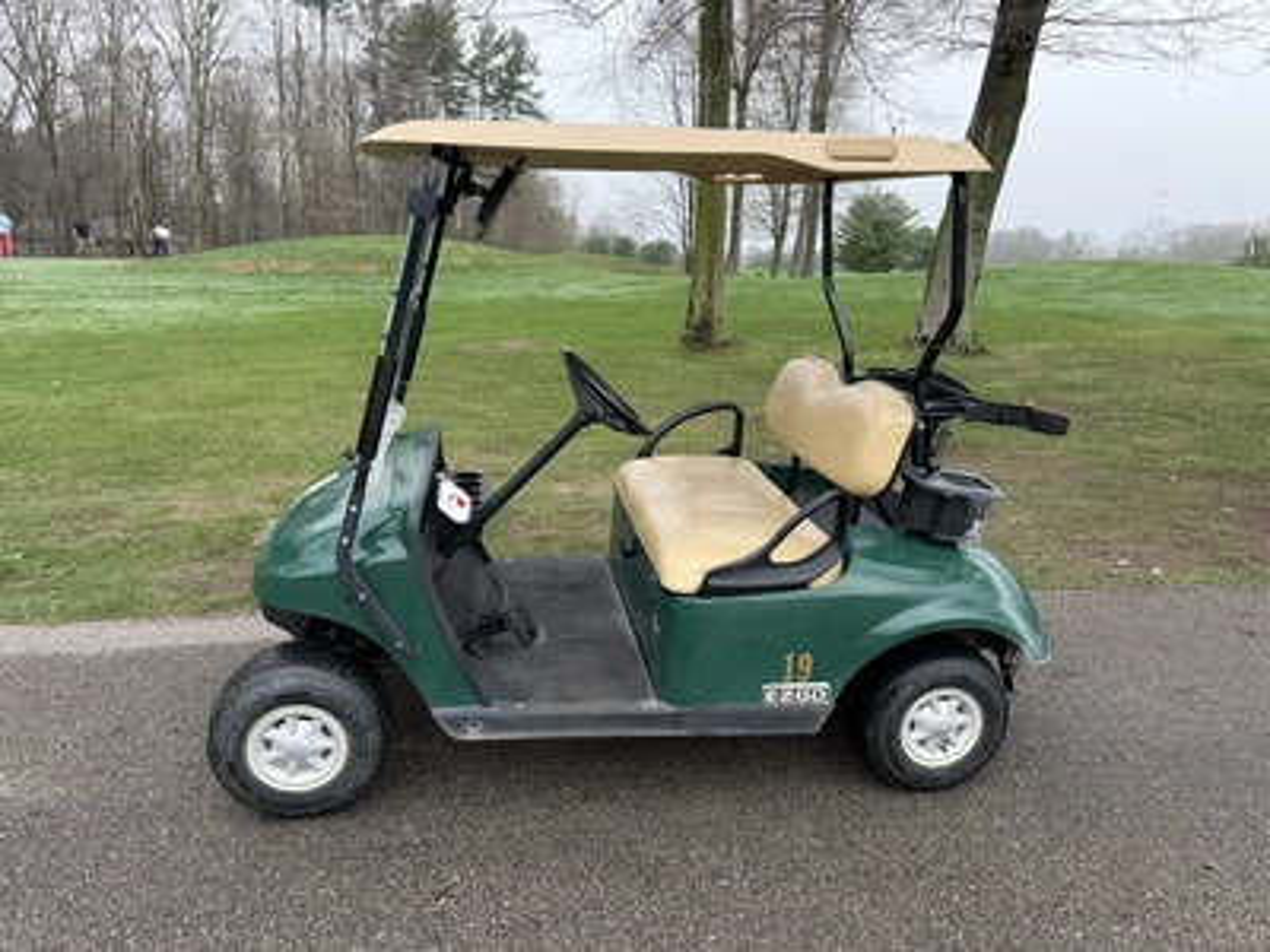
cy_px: 476
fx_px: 881
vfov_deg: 56.8
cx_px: 635
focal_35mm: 24
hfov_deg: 71.6
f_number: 1.78
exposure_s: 1/1437
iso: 100
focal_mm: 6.76
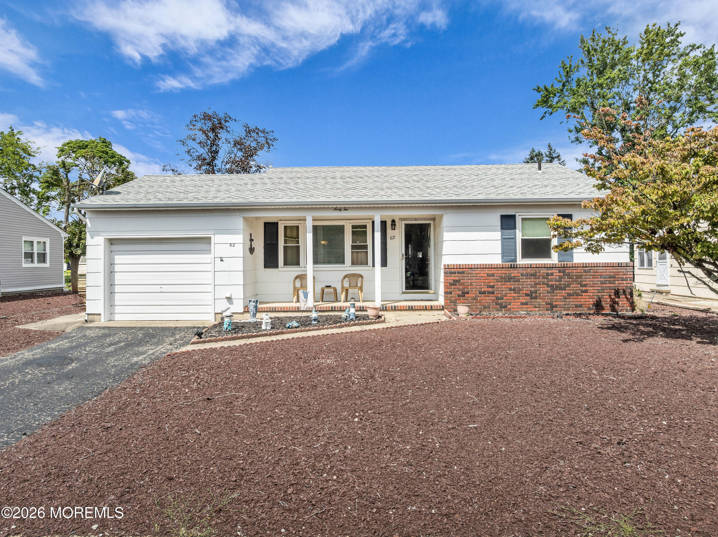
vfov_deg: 56.8
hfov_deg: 71.6
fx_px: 497
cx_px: 359
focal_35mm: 24
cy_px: 268
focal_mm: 12.29
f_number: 2.8
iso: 110
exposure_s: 1/1600
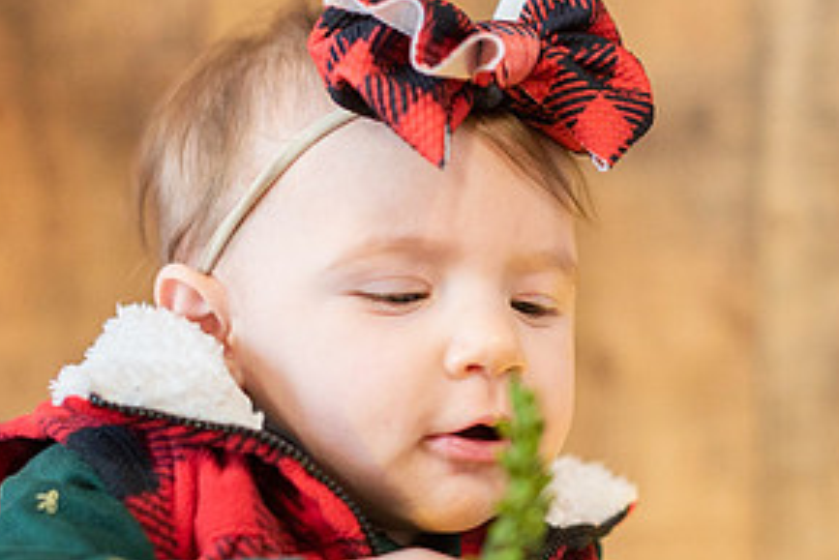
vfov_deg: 13.3
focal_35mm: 103
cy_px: 341
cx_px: 494
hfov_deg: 19.8
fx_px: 2402
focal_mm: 50
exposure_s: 1/250
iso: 800
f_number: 2.2
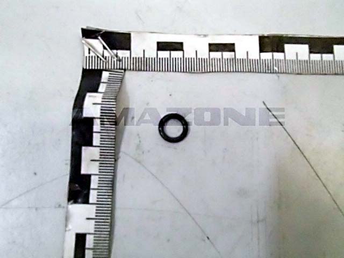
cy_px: 129
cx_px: 172
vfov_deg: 49.7
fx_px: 278
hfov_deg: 63.4
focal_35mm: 28
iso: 6400
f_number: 3.9
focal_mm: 5
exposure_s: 1/500
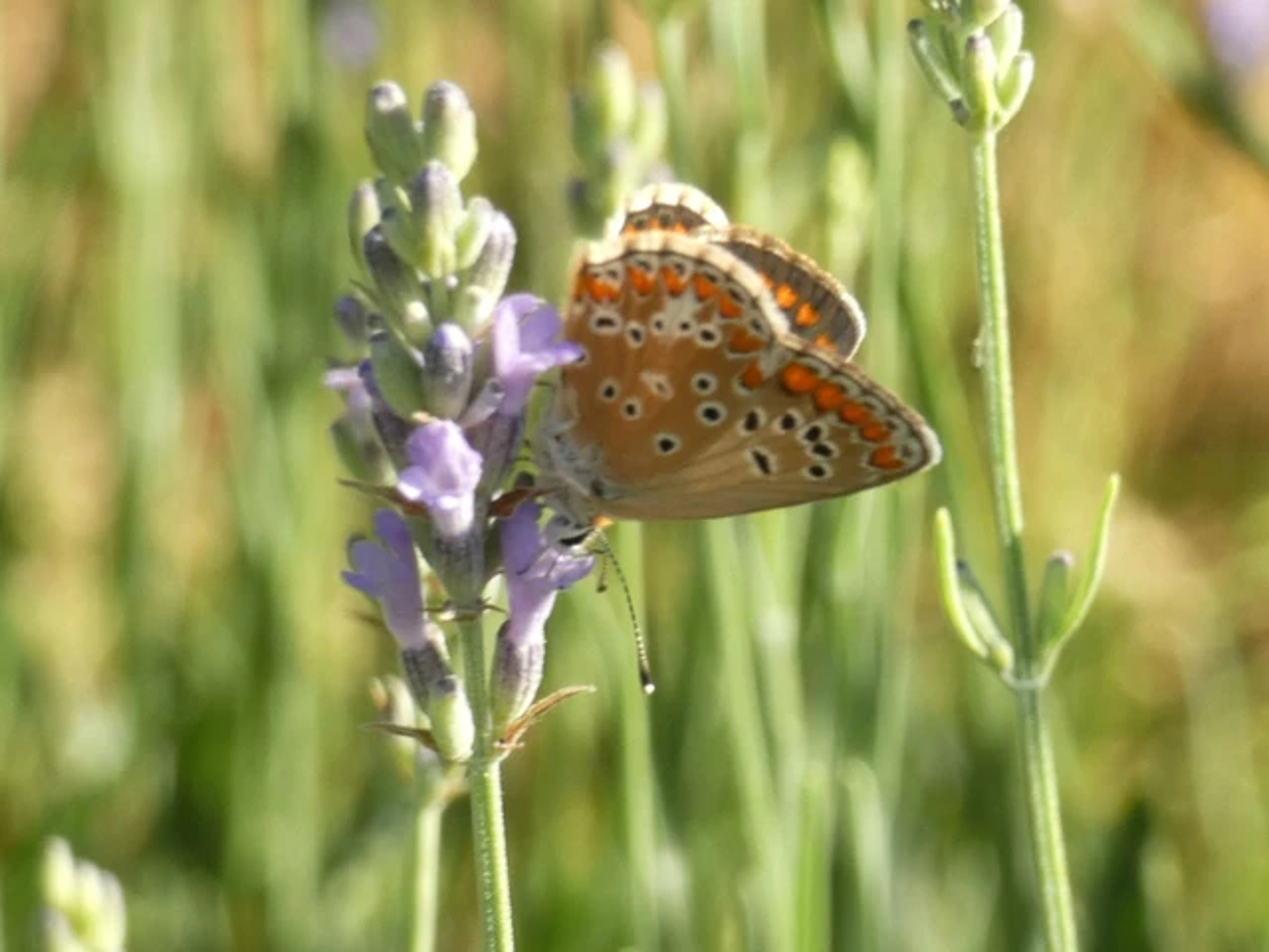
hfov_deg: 12.0
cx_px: 634
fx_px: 6012
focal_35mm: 164
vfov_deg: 9.1
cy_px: 476
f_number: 5.4
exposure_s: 1/80
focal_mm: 29.5
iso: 160
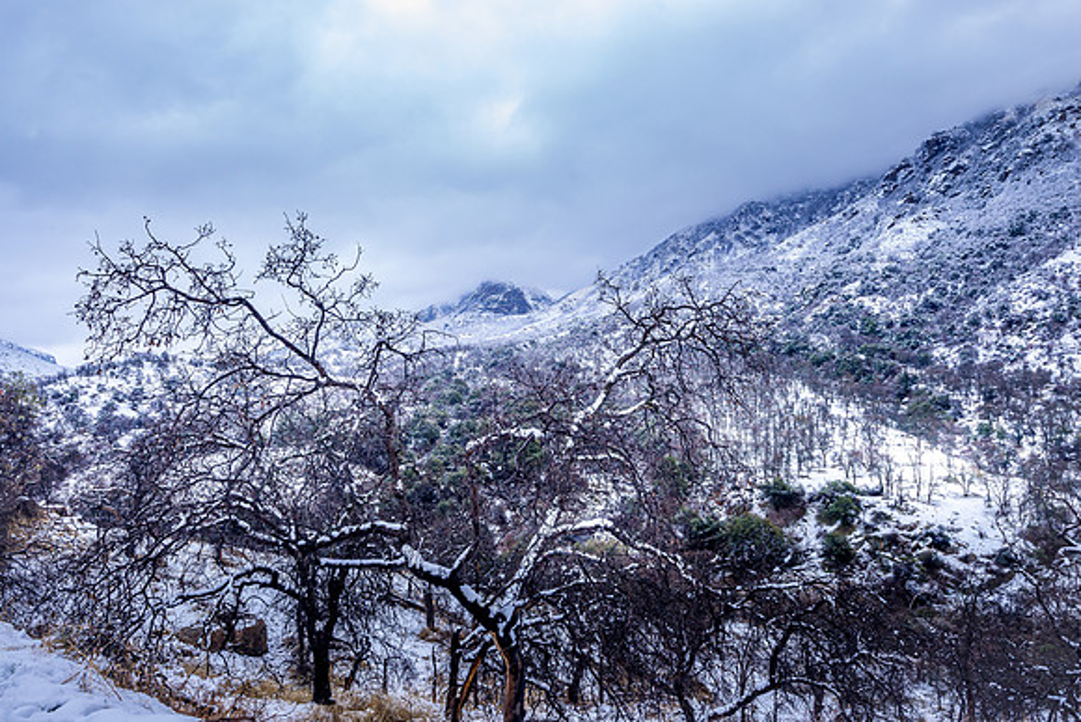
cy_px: 361
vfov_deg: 53.2
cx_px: 540
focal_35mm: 24
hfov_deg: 73.7
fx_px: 721
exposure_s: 1/25
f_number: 8
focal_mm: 24
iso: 1100
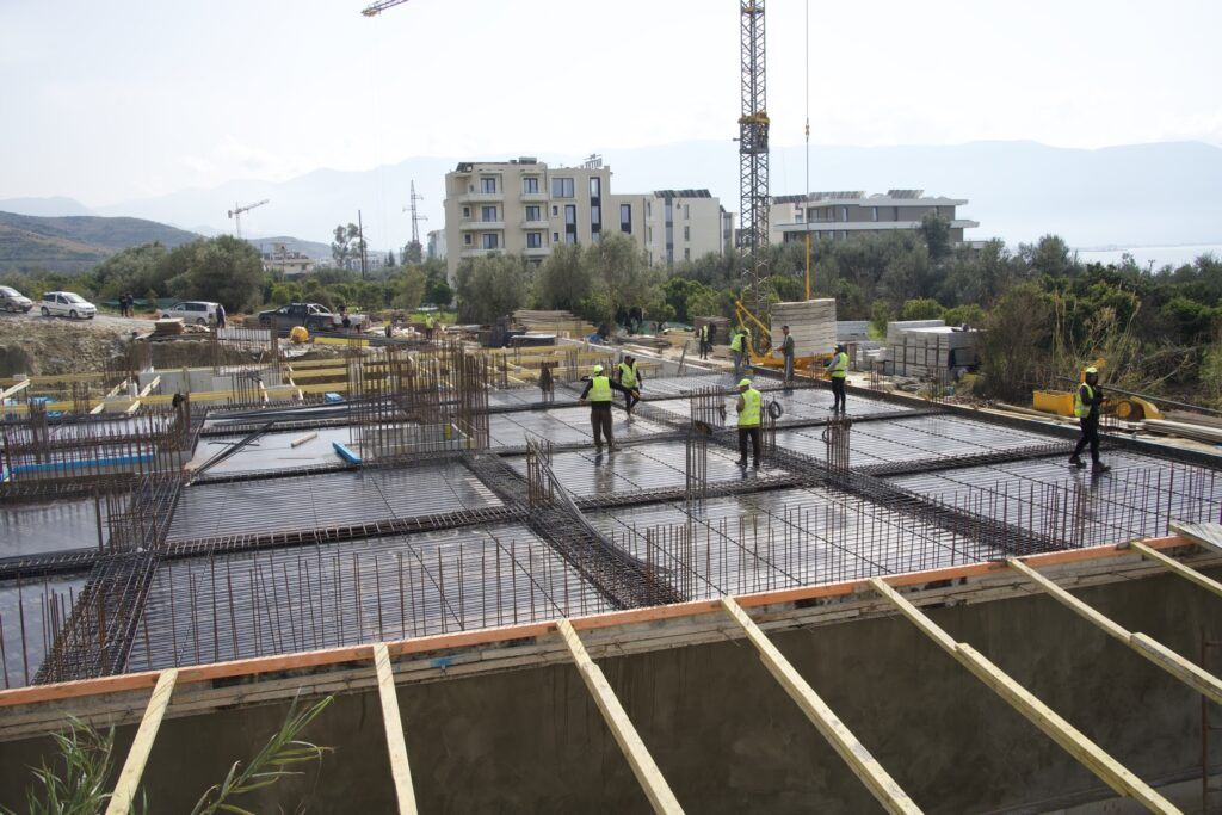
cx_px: 611
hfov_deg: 61.9
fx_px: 1018
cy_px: 408
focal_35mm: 30
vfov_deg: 43.6
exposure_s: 1/160
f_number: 10
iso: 100
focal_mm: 30
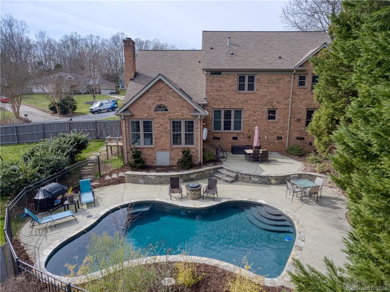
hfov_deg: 81.8
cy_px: 146
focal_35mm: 20
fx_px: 225
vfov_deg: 65.9
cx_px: 195
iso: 100
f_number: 2.8
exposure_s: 1/374
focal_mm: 3.61
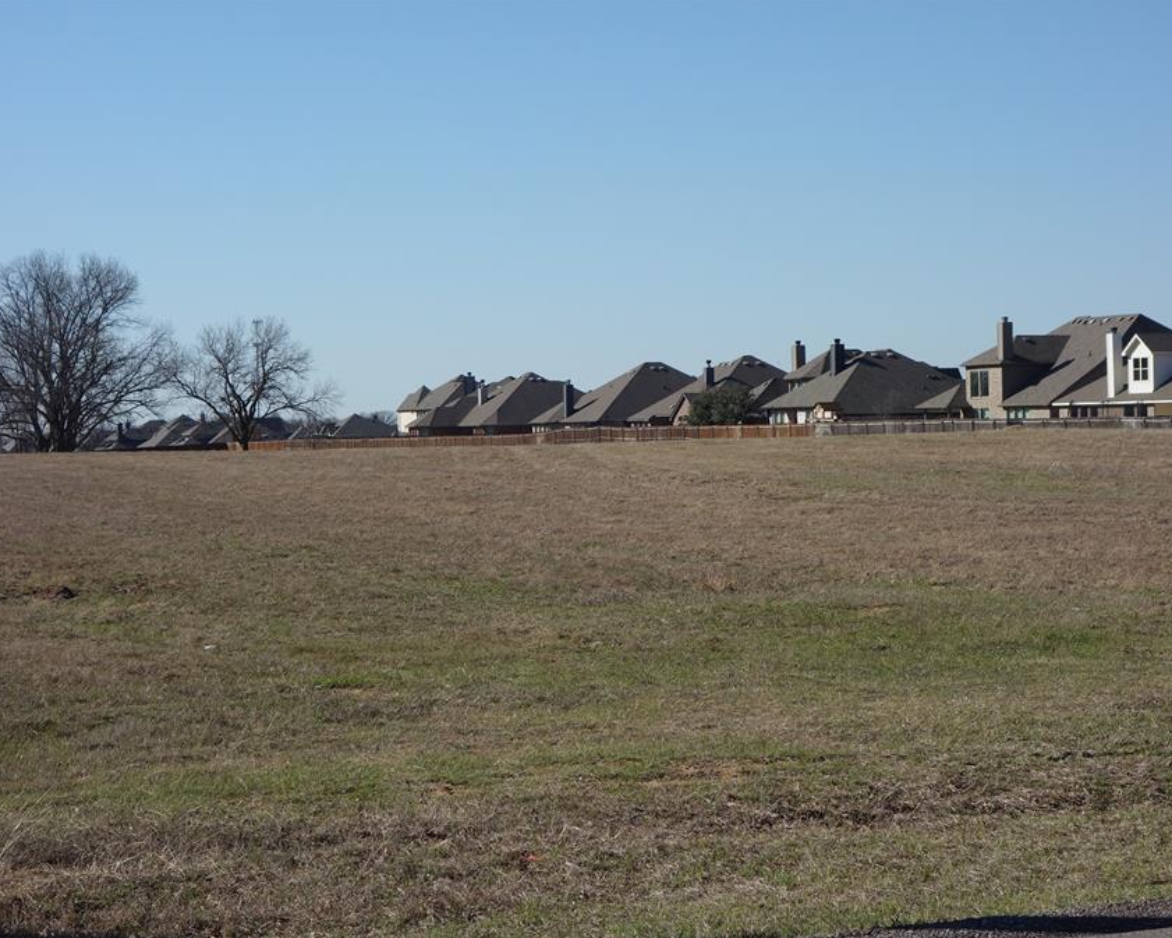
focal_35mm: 88
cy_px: 467
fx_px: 3053
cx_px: 603
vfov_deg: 17.5
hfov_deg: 21.7
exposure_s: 1/800
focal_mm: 28.5
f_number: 5.6
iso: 125
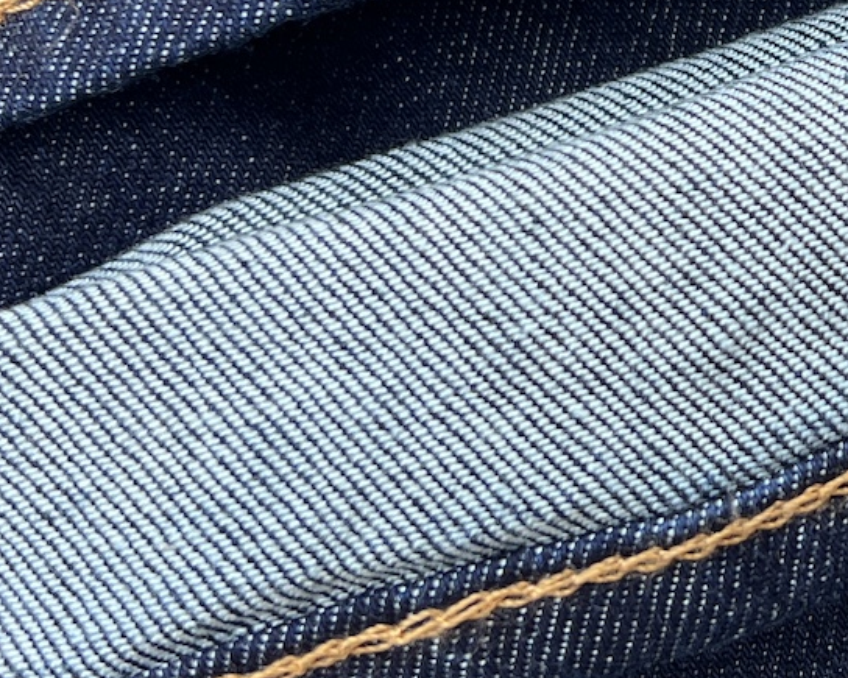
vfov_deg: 15.9
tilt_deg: -71.4
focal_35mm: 94
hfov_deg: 19.5
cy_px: -87
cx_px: 938
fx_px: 2359
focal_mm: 5.7
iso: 50
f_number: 1.5
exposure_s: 1/121
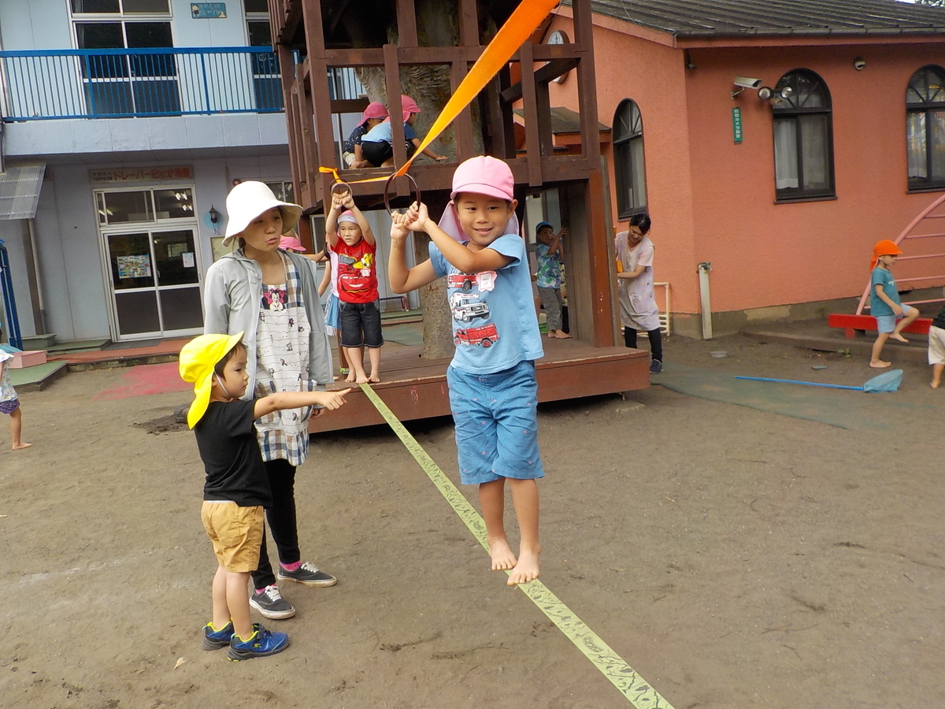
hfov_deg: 60.0
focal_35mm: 30
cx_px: 472
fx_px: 819
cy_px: 354
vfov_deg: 46.8
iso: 125
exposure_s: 1/320
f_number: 3.3
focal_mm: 4.1
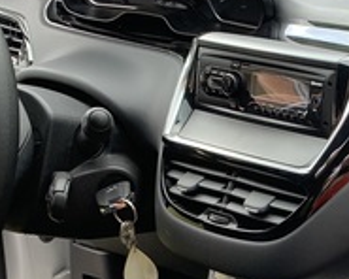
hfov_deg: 16.7
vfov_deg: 13.4
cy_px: 386
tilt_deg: -33.1
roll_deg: +5.0
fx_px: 1136
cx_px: 415
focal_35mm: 110
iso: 50
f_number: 1.8
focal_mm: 4.25
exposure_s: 1/121
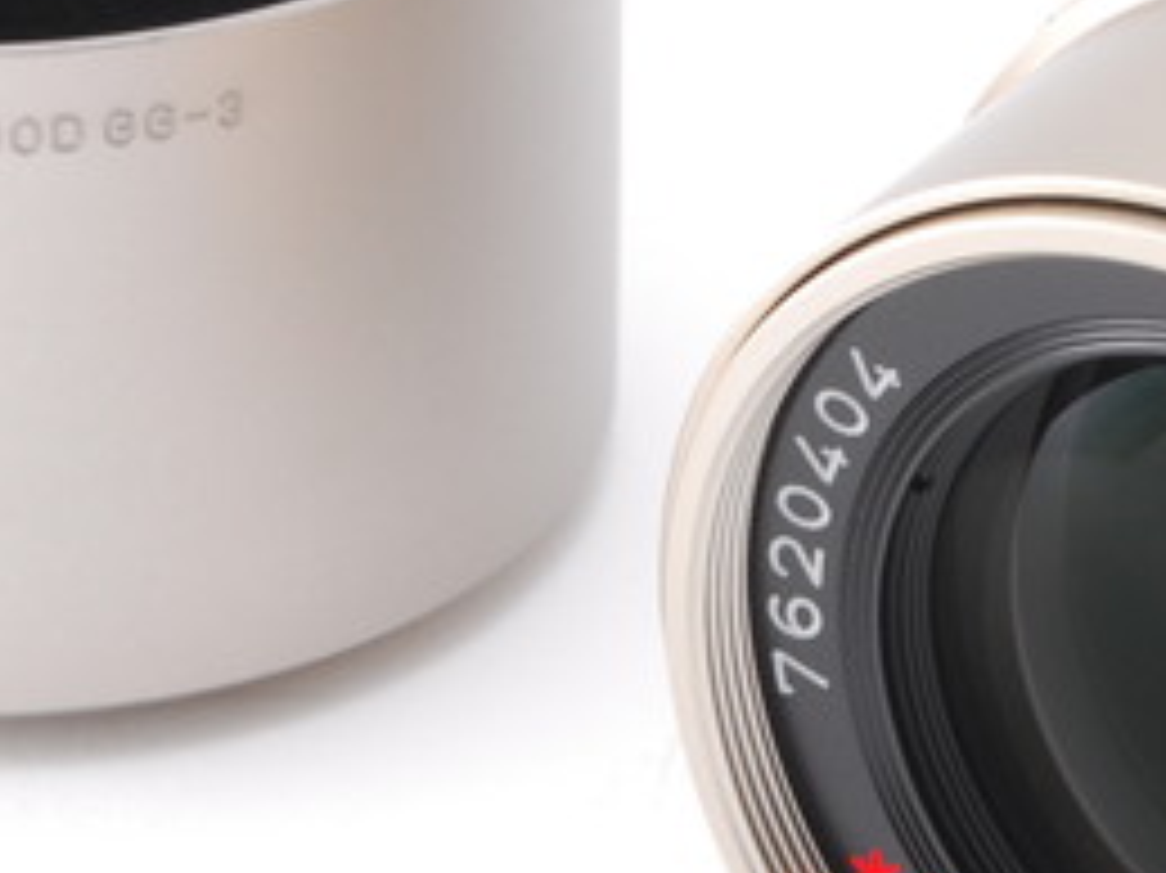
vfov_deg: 6.0
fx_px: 8265
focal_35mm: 245
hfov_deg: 8.1
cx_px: 963
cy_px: 344
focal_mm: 55
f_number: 16
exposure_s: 1/100
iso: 250
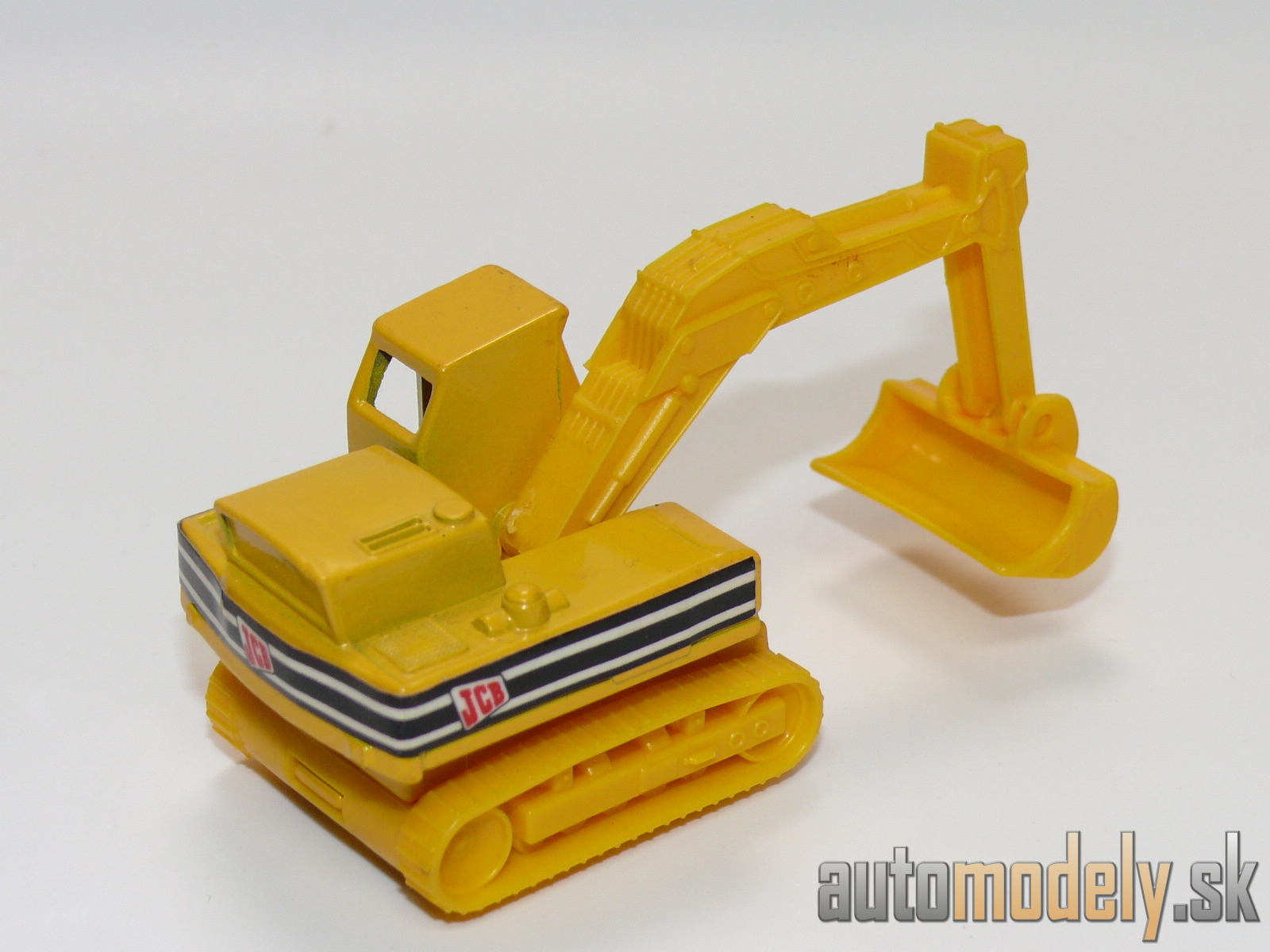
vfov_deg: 16.6
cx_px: 635
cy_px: 476
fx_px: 3265
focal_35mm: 89
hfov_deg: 22.0
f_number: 4
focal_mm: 12.4
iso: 100
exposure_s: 1/30
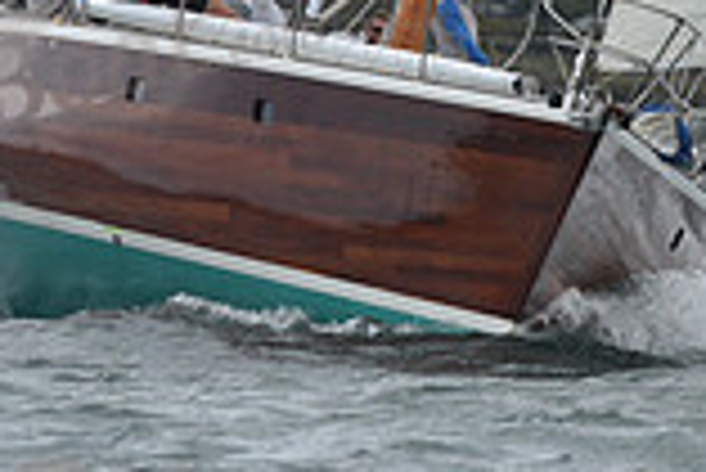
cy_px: -205
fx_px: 14525
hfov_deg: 2.8
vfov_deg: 1.9
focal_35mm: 740
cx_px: 562
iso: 320
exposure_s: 1/1000
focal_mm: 200
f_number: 8
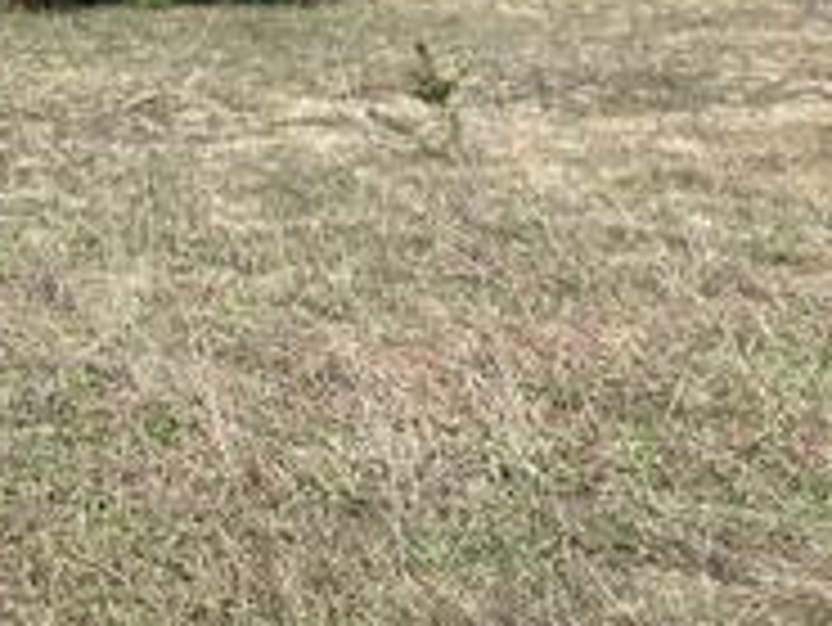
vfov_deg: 15.1
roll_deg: -0.4
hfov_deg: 19.8
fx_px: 2165
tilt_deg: +1.8
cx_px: -279
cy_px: -351
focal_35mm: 90
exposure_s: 1/4000
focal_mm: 4.2
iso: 32
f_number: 1.6
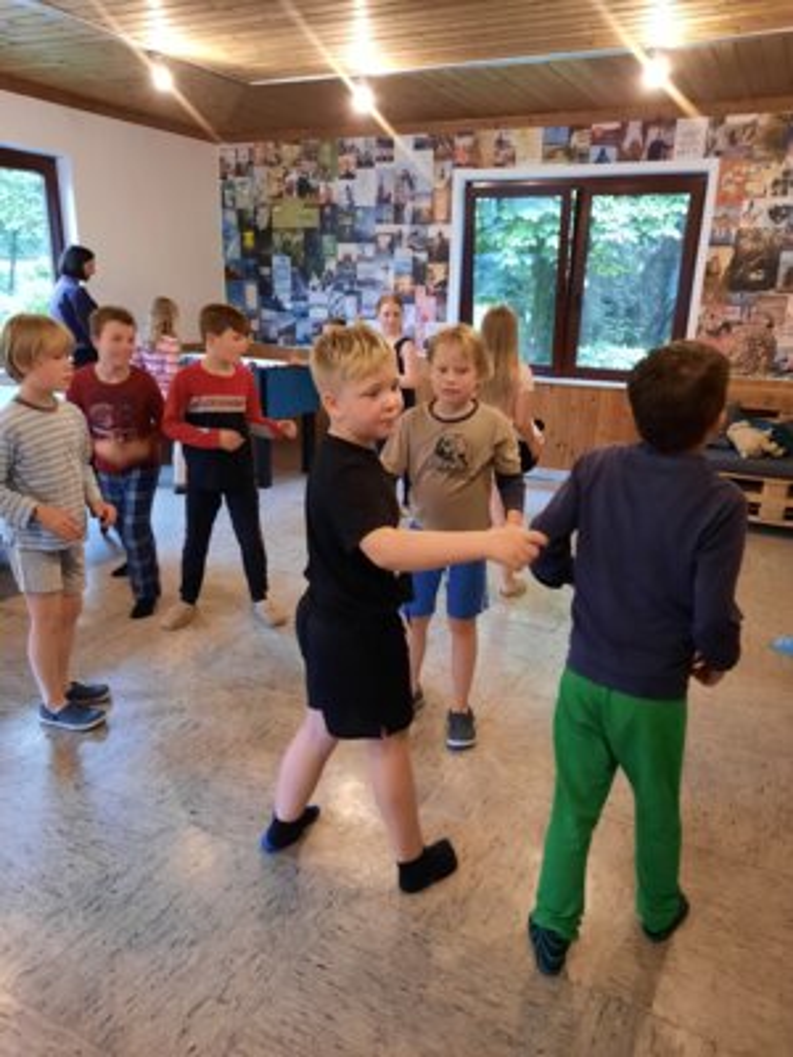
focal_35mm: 25
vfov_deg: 69.4
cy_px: 528
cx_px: 396
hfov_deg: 54.9
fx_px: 764
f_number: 2
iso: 500
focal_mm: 4.6
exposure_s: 1/25
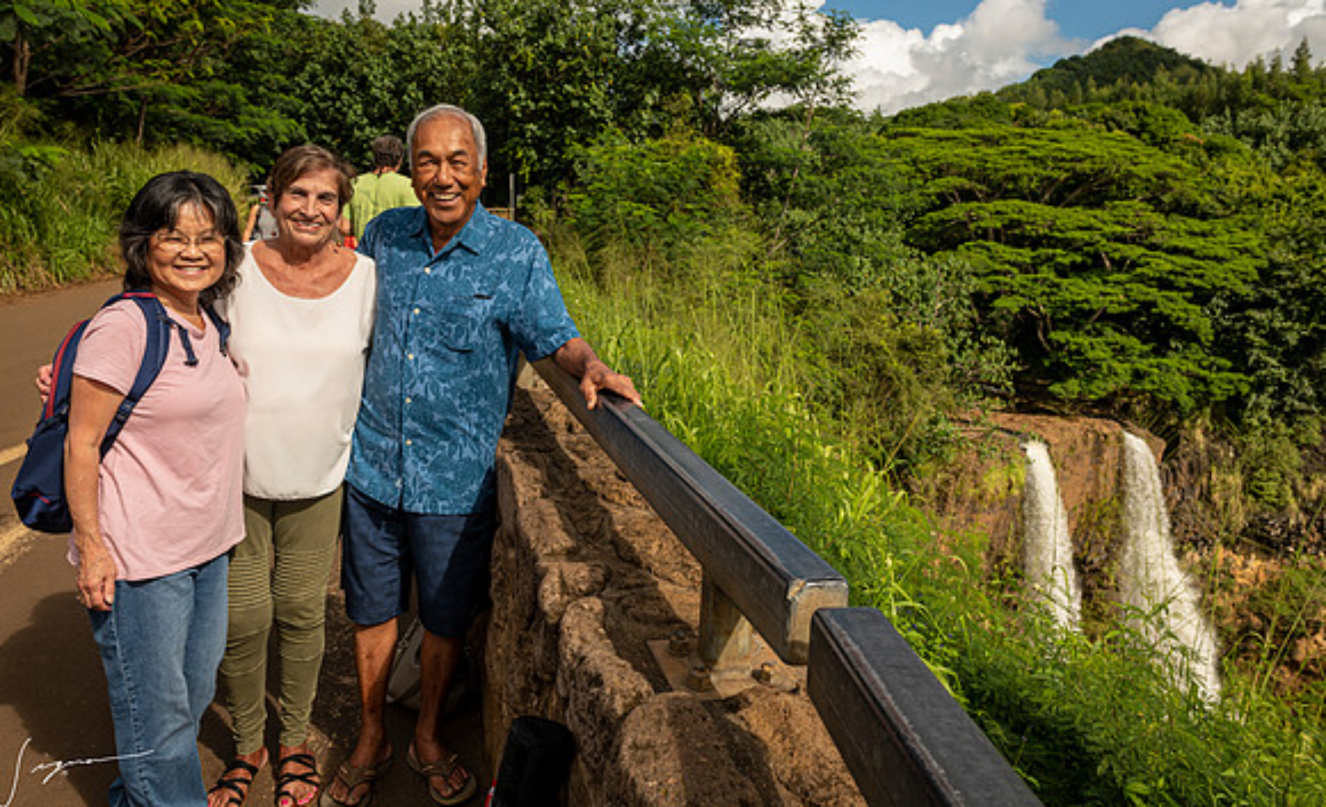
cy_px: 357
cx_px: 622
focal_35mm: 27
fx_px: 955
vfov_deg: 45.7
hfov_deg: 69.5
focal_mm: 24
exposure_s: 1/640
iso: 200
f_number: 8
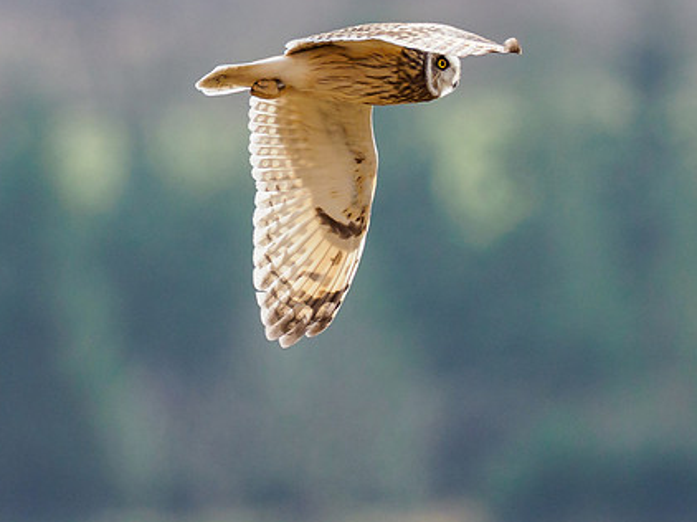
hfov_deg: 1.3
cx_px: 224
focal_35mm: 1547
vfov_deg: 1.0
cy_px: 194
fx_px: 31131
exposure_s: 1/2000
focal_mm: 300
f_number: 4
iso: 400
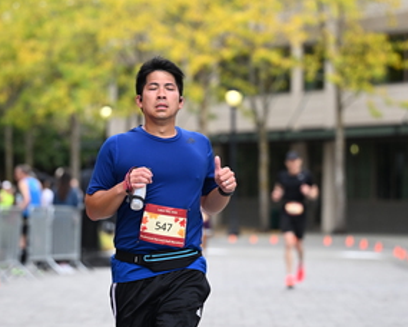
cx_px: 165
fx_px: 2512
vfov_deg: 7.4
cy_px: 132
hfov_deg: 9.3
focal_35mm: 208
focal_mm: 115
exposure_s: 1/2000
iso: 640
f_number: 2.8
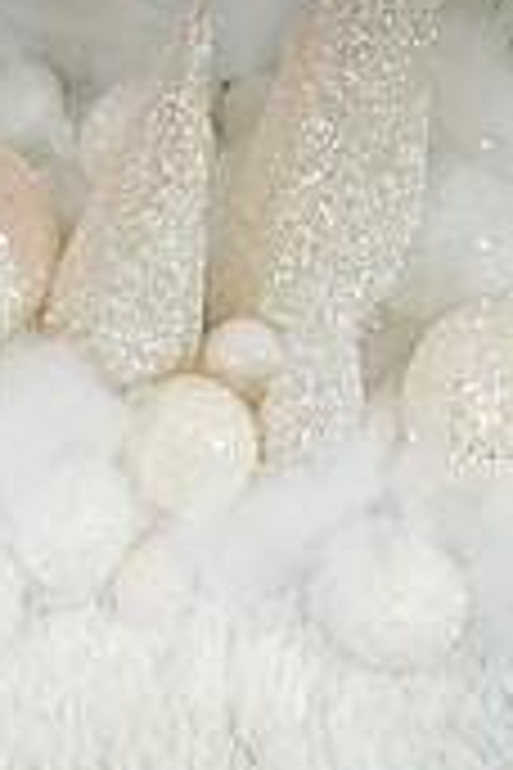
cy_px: 986
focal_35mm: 137
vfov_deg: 14.4
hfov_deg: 10.0
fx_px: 2928
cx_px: 223
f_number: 4.5
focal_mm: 52
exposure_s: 1/100
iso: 1000
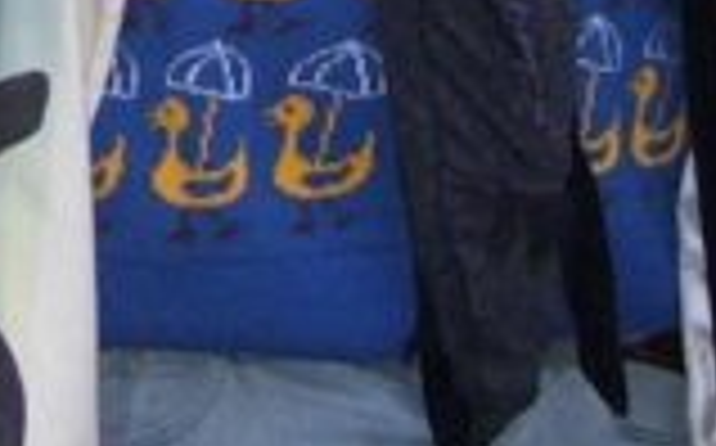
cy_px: -626
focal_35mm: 253
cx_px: 23
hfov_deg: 8.3
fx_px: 4932
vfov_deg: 5.0
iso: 125
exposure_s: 1/60
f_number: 2.7
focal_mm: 6
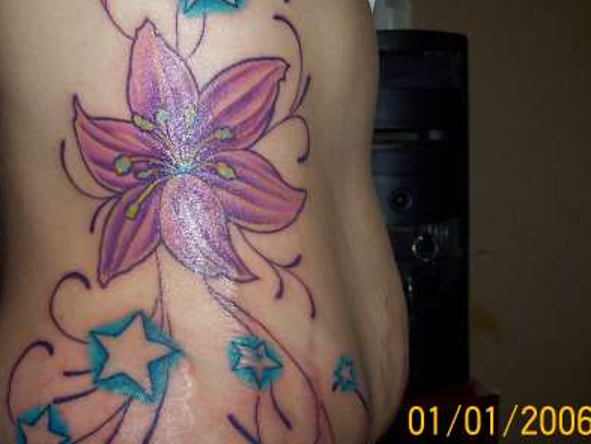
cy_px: 166
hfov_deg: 34.5
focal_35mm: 55
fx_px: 939
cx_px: 189
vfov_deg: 26.5
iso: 80
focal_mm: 6
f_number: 2.7
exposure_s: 1/64
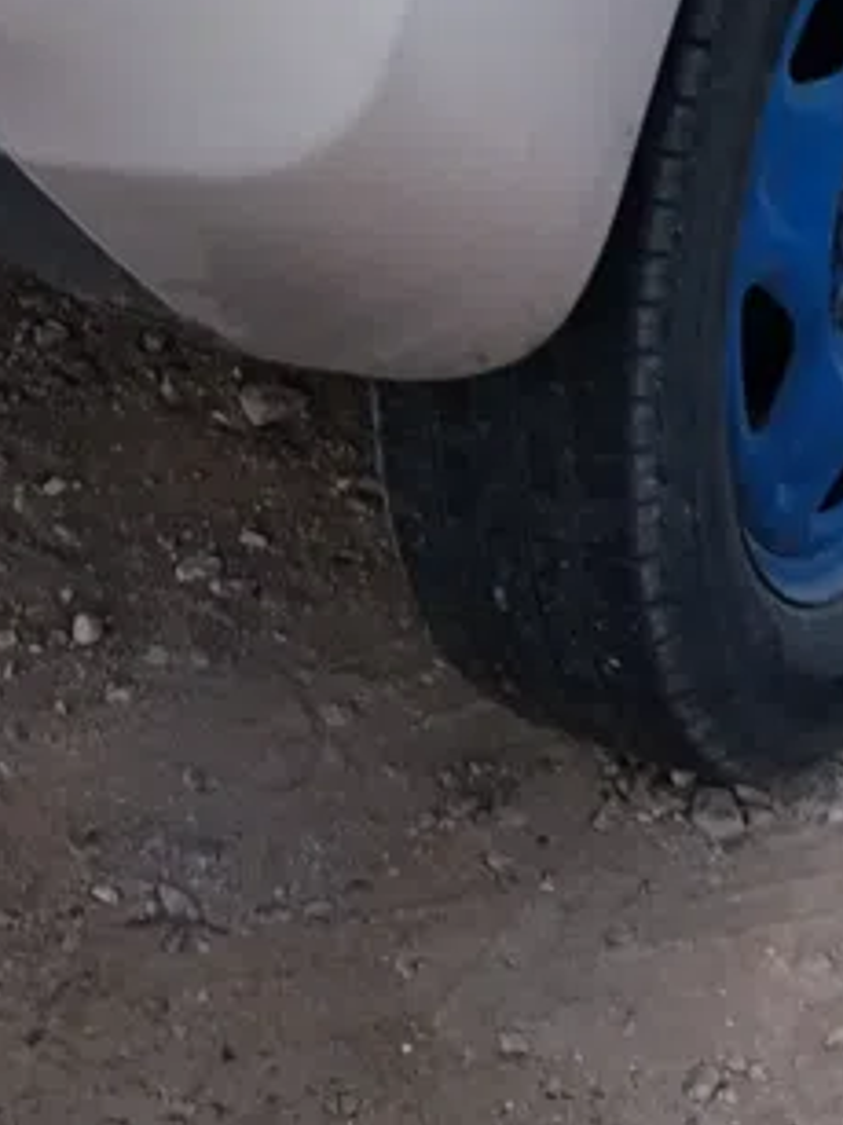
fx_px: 4192
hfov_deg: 11.4
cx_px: 37
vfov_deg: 13.9
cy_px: -797
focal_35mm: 129
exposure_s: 1/1327
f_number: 1.8
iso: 50
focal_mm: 4.22
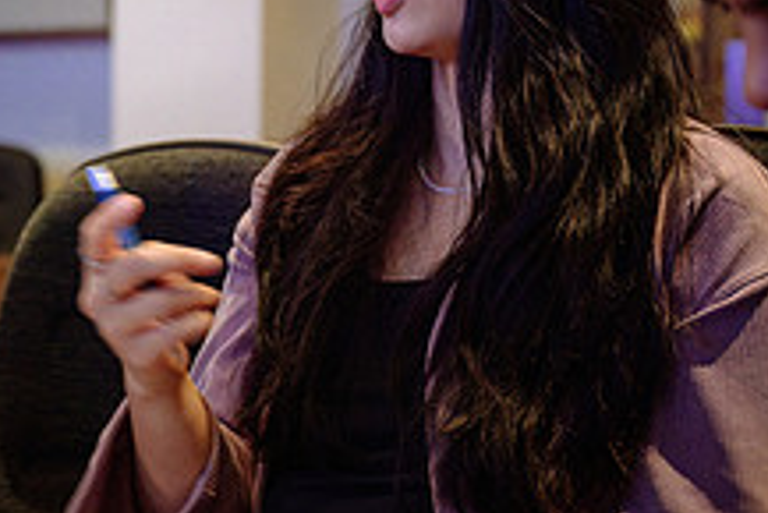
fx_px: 2284
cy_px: 306
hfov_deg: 18.9
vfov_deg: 12.8
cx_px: 134
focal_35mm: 107
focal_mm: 40
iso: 1600
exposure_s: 1/80
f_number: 2.8
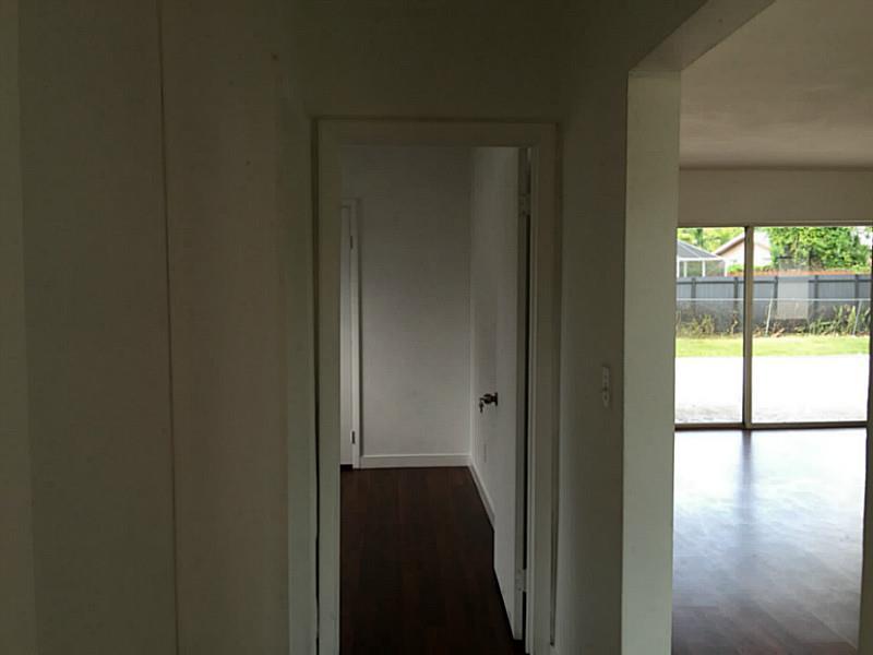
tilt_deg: -4.0
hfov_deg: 61.7
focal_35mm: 29
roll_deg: +0.0
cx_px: 436
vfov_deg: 48.2
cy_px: 328
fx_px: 731
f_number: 2.2
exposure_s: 1/131
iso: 32
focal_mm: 4.15
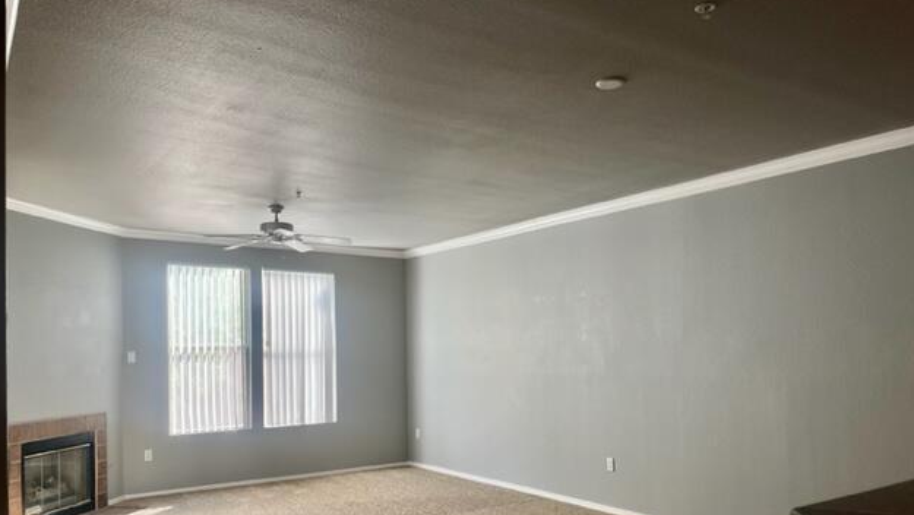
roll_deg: +0.6
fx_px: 703
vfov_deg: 39.8
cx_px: 449
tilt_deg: +0.8
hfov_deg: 66.0
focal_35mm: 29
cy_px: 341
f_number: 1.6
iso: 64
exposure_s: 1/120
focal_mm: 5.1
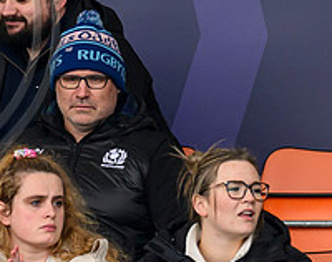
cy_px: 307
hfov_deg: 0.6
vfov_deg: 0.5
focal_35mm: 3399
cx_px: -68
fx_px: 33236
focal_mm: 560
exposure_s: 1/800
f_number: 4
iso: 800
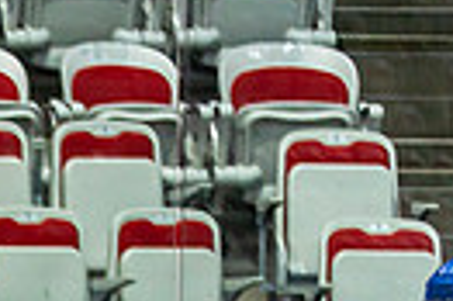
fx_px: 9086
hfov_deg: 2.8
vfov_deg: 1.9
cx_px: -617
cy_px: 776
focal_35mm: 723
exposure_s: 1/640
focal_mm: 120
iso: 400
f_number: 2.8
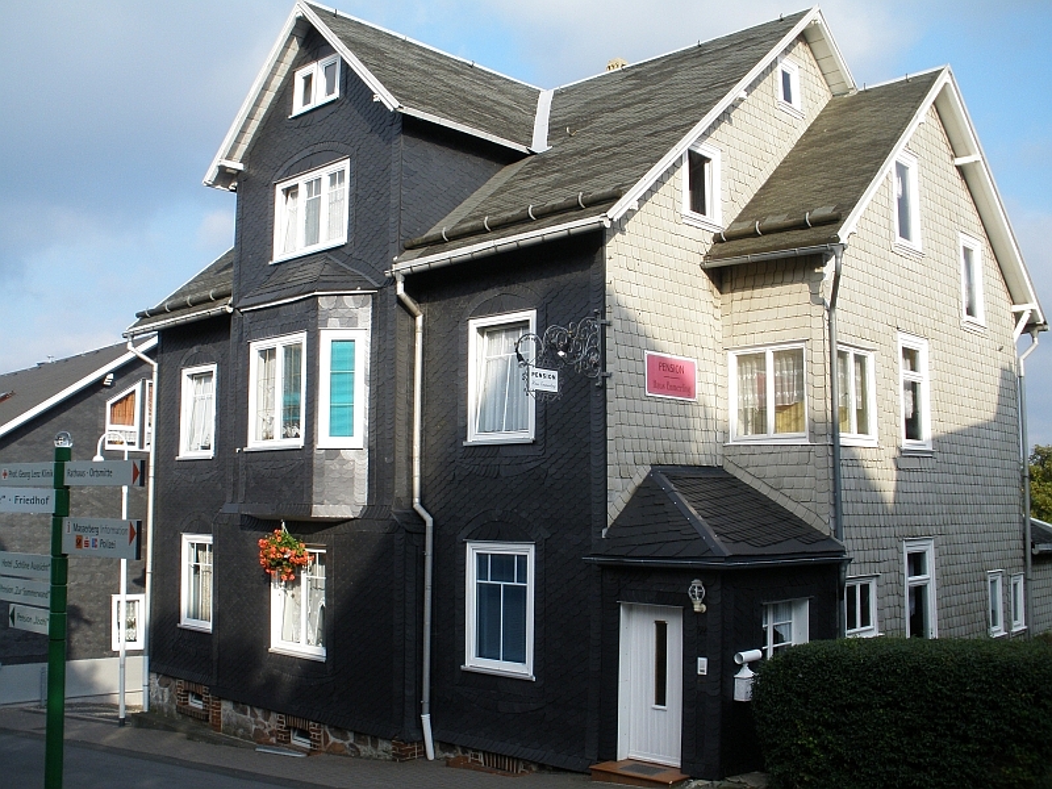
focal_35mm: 36
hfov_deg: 51.4
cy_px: 394
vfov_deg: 39.7
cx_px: 526
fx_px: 1094
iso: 80
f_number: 5.6
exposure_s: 1/200
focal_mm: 6.3
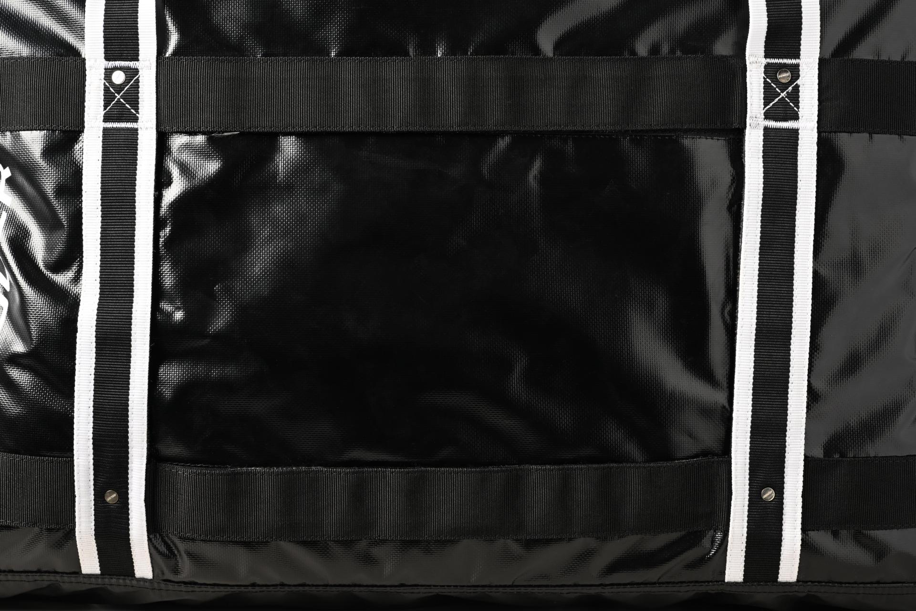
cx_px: 458
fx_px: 1781
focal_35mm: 70
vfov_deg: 19.5
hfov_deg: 28.8
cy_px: 306
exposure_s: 1/200
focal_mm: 70
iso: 400
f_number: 14
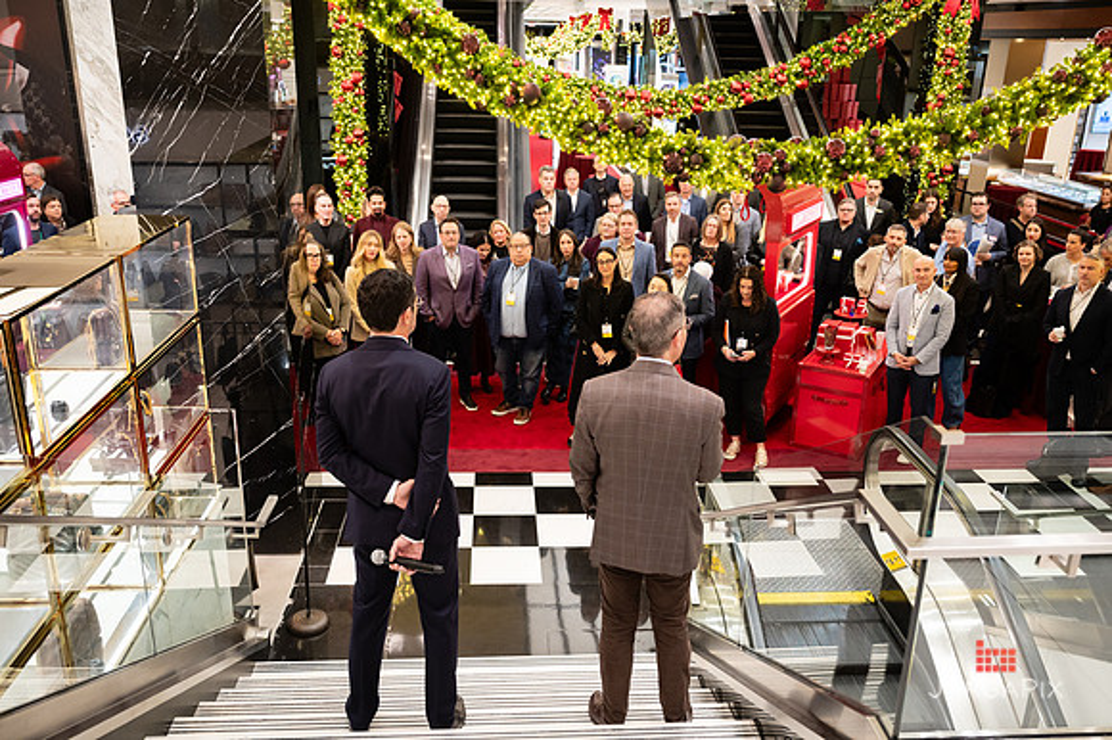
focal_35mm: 31
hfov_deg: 61.1
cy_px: 370
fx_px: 942
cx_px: 556
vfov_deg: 42.9
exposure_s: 1/160
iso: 1250
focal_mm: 29
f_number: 3.2
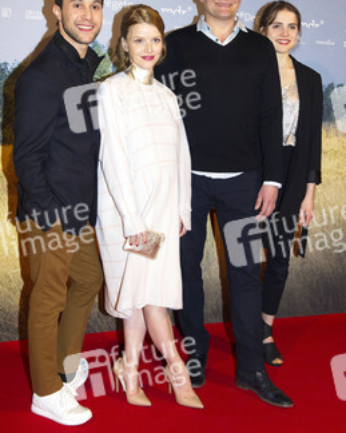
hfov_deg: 34.1
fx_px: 563
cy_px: 168
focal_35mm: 44
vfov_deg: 41.8
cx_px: 172
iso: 1000
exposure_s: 1/100
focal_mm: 38
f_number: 5.6
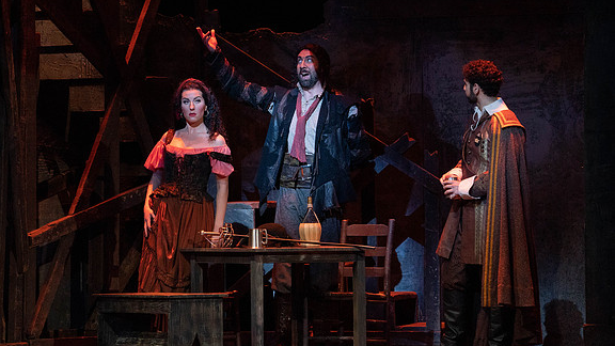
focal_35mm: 254
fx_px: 4142
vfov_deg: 4.8
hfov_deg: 8.5
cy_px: 137
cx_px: 243
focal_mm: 200
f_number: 8
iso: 6400
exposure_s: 1/200
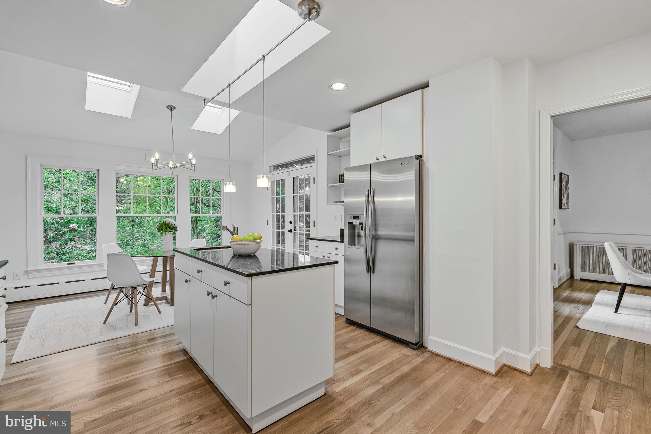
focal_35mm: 16
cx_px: 326
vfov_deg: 73.7
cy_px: 217
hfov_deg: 96.7
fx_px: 289
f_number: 8
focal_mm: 16
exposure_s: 1/20
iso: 400
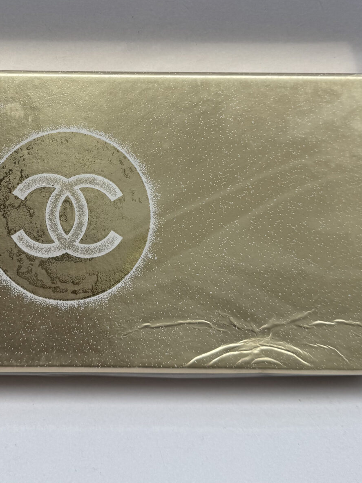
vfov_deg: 36.3
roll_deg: +0.3
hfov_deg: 27.5
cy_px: 142
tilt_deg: -27.3
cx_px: 75
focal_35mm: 52
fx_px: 725
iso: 80
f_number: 1.78
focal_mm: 6.76
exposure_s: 1/3802
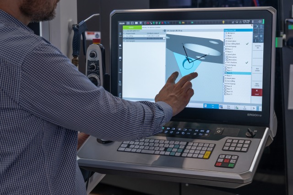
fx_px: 570
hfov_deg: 28.8
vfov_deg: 19.5
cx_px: 146
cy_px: 98
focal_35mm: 70
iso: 200
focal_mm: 70
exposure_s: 1/20
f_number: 6.3
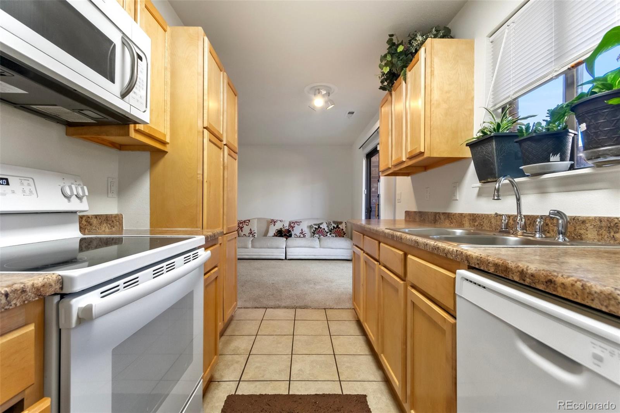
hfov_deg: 100.4
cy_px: 206
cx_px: 310
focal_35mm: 15
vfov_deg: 77.3
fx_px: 258
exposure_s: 1/15
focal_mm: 10
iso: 2000
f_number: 8
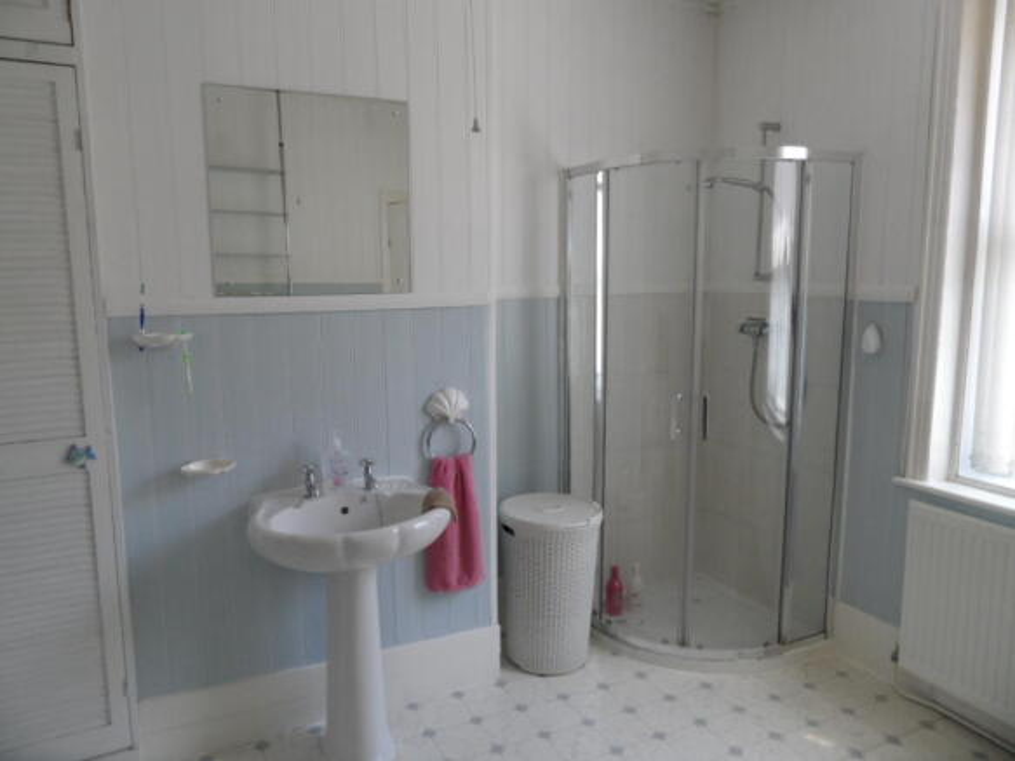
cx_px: 508
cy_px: 380
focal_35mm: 24
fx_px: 704
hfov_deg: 71.6
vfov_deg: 56.8
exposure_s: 1/60
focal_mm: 3.9
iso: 100
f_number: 3.2
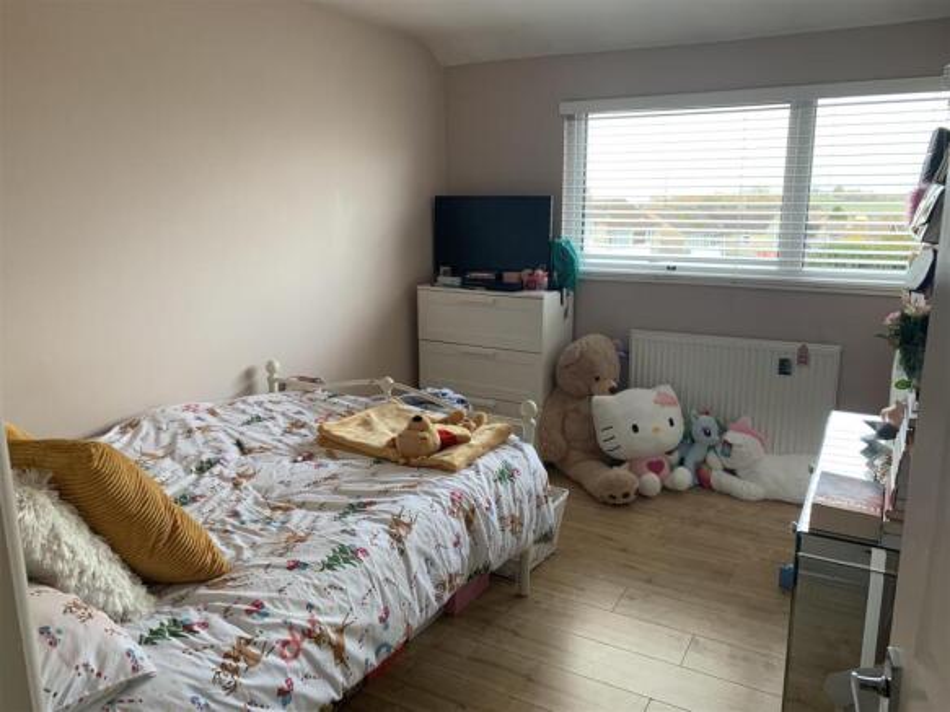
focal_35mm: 26
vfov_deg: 53.0
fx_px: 713
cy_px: 356
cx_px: 475
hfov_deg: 67.3
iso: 100
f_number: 1.8
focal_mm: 4.25
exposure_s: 1/60
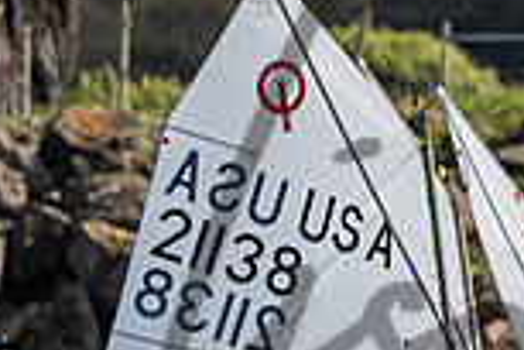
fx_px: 25980
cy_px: 369
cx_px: 887
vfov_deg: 0.8
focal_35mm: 1785
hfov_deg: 1.2
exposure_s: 1/1250
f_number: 9
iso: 320
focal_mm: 400
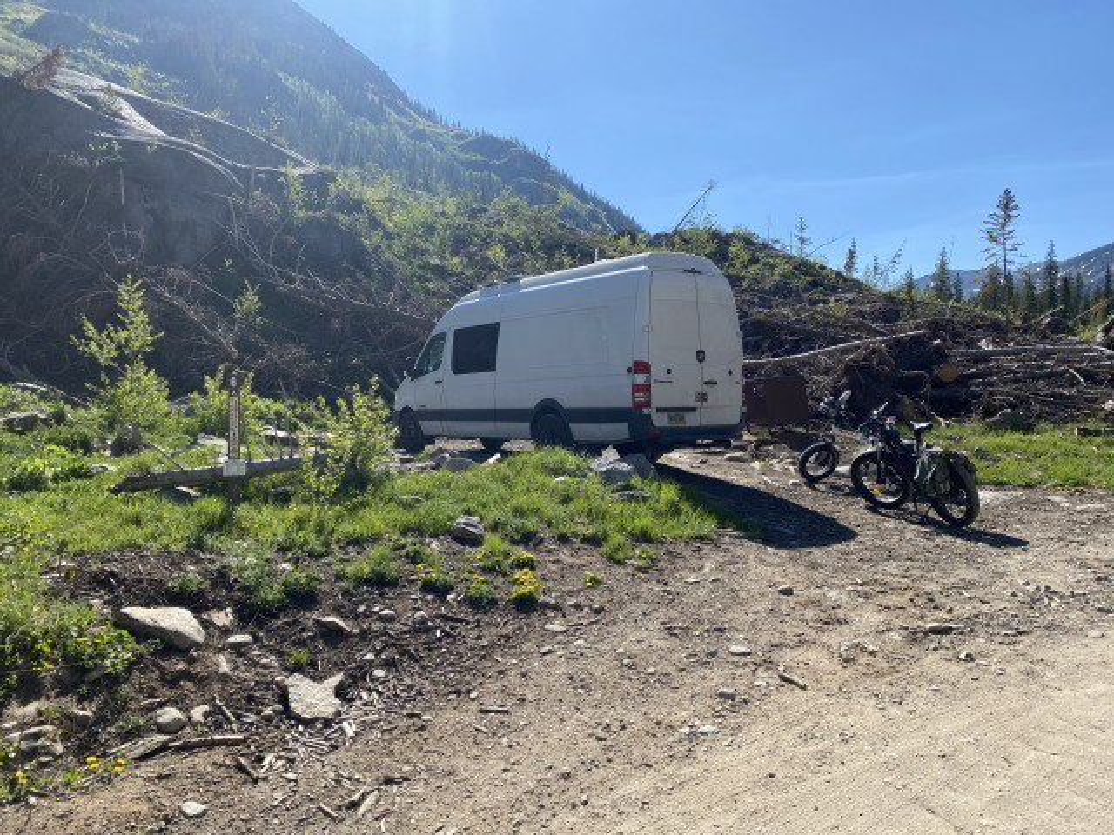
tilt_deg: -0.3
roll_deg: -1.3
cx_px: 557
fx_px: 837
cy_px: 418
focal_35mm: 26
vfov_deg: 53.1
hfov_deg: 67.3
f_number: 1.8
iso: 32
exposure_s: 1/2625
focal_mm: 4.25
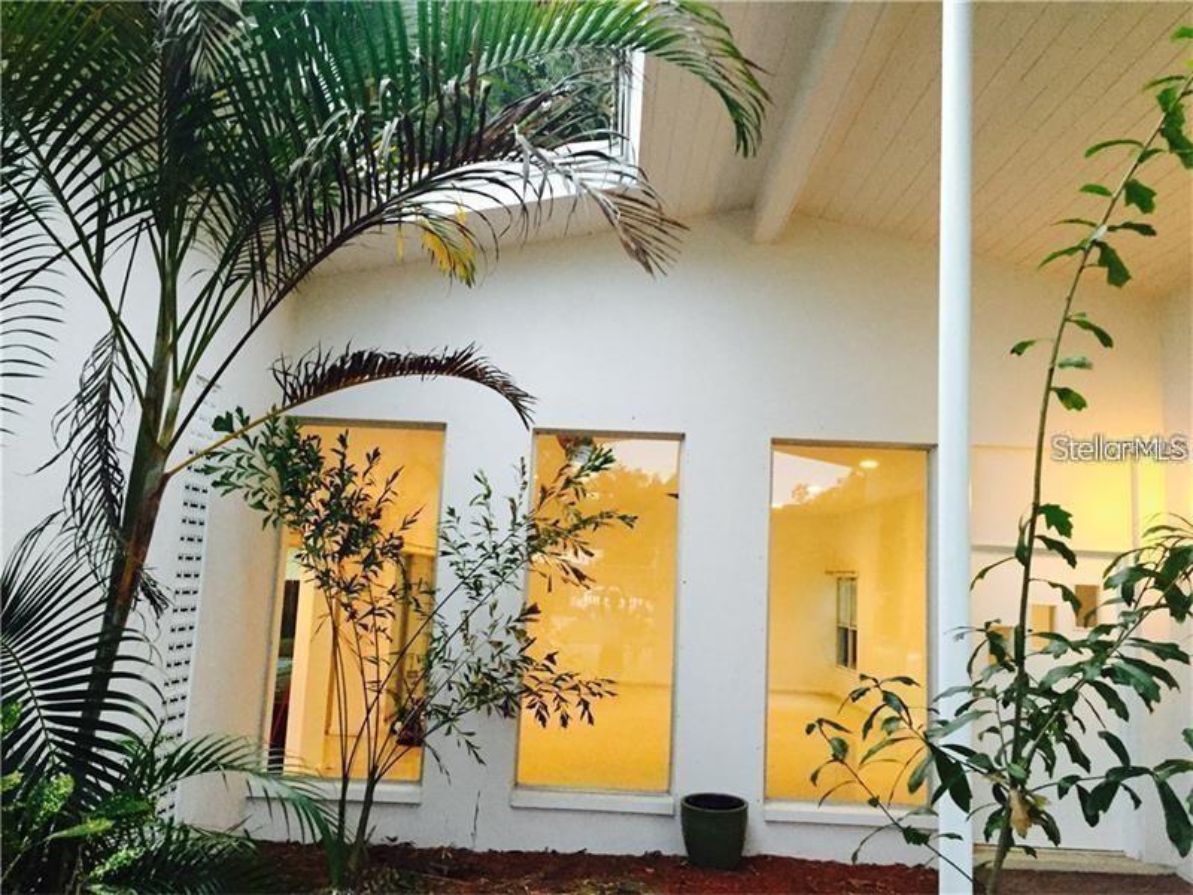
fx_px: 999
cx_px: 596
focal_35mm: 29
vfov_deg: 48.2
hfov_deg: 61.7
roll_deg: -3.6
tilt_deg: +6.0
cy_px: 448
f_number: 2.2
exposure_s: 1/30
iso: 200
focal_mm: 4.15
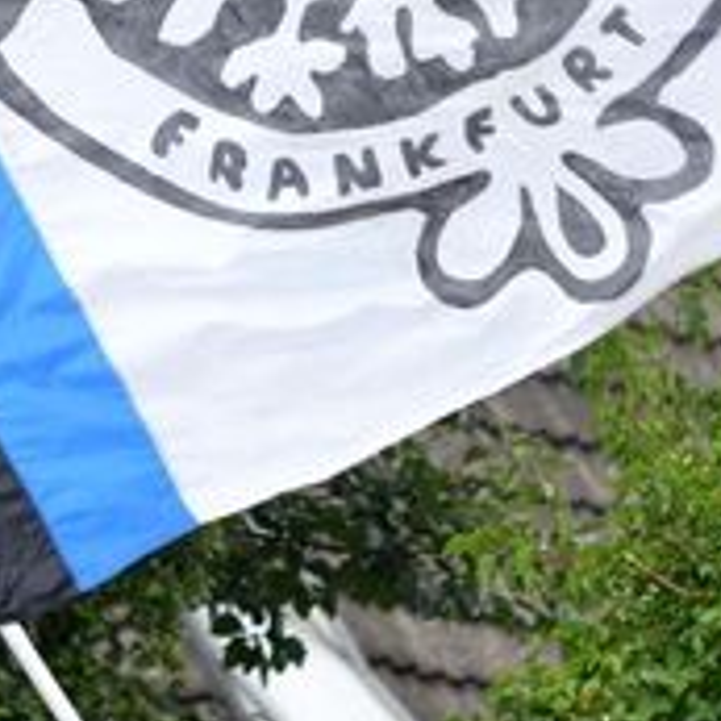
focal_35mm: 836
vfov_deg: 2.1
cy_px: 6
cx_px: 233
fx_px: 19700
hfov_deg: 2.1
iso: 640
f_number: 5.6
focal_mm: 200
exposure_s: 1/1600
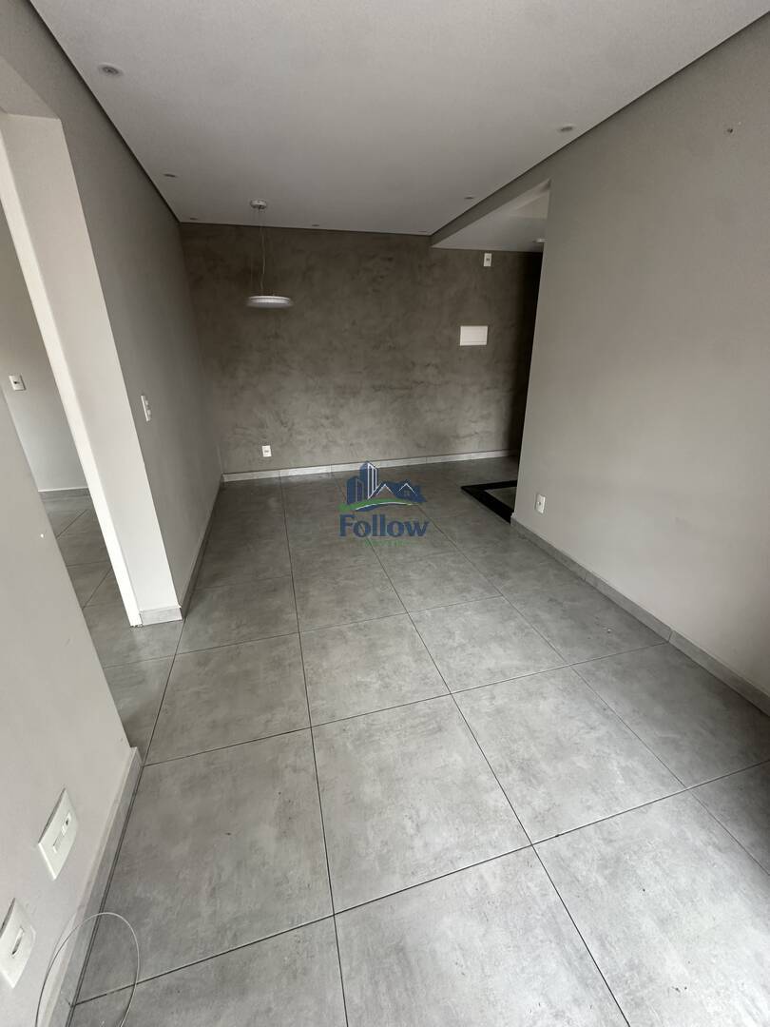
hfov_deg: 85.7
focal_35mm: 14
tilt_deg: -22.2
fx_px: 415
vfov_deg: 102.1
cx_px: 385
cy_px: 514
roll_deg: -0.6
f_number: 2.2
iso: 320
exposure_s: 1/77
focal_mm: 2.22
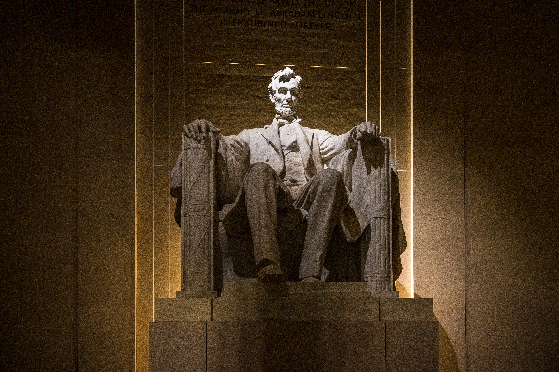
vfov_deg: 35.9
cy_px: 186
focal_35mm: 37
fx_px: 574
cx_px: 280
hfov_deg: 51.9
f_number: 3.5
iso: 2000
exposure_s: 1/15
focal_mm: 37
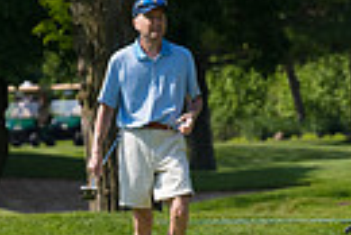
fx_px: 13040
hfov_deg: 1.5
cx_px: 532
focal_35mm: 1336
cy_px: 197
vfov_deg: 1.0
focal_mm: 200
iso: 320
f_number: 5.6
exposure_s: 1/1600
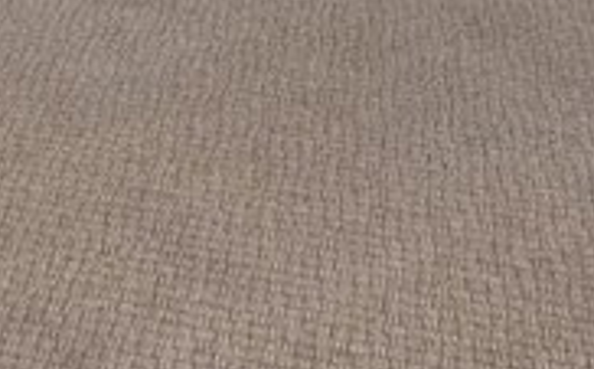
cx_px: 467
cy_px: -642
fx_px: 1487
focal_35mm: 92
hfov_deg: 22.3
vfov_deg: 10.9
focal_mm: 16
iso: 2000
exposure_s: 1/30
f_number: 6.3
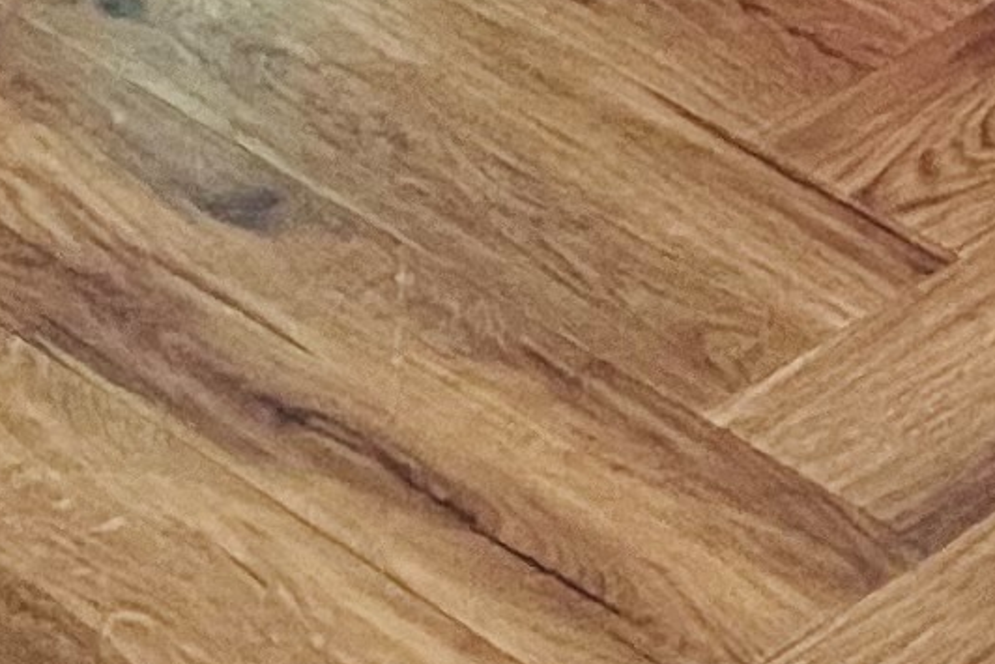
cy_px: -2690
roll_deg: +2.8
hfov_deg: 10.1
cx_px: 1502
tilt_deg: -2.8
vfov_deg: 5.3
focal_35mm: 197
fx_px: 5446
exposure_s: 1/50
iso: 320
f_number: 1.6
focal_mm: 5.1
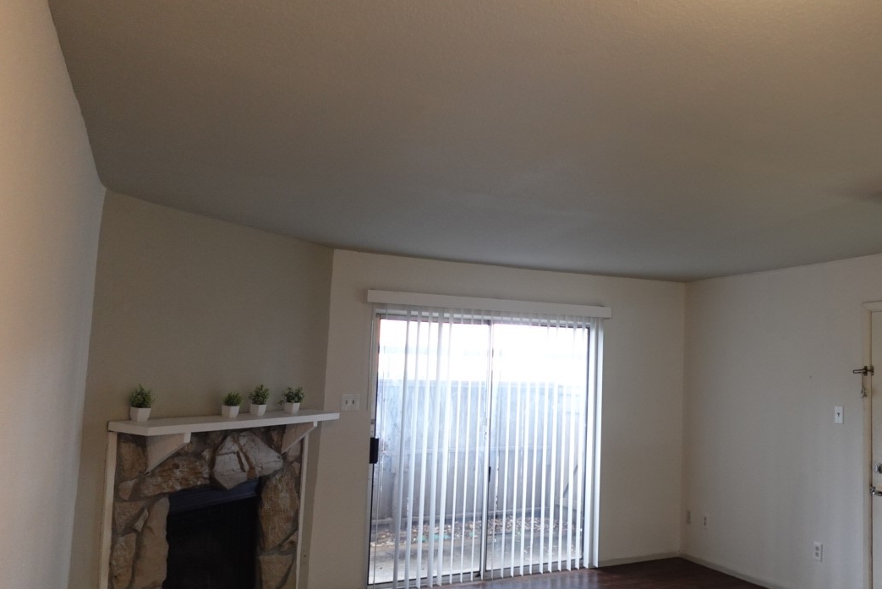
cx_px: 632
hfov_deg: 58.0
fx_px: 760
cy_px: 305
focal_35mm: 31
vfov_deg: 42.4
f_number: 2
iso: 400
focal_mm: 7.6
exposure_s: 1/80
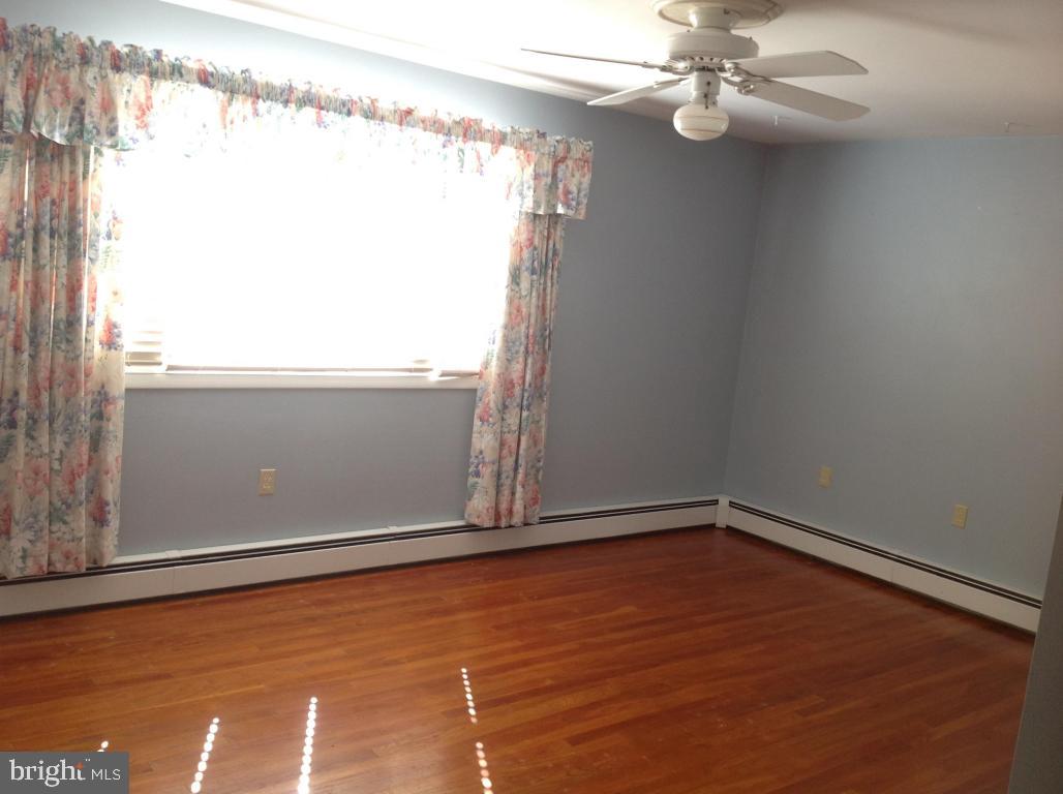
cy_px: 397
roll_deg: -7.0
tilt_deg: -6.9
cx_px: 532
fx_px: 1073
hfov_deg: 52.7
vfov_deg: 40.6
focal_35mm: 35
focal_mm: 4.28
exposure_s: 1/15
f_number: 2.4
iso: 50
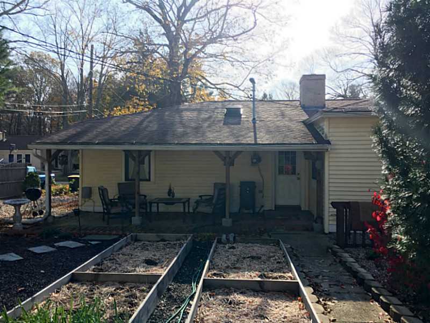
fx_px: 360
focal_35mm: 29
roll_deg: -0.4
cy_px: 162
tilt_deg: +1.2
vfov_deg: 48.2
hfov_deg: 61.7
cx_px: 215
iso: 25
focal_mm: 4.15
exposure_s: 1/420
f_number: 2.2
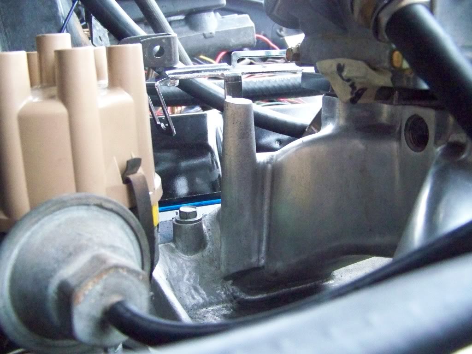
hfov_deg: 51.4
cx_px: 236
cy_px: 177
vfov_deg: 39.7
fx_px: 491
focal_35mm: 36
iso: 1000
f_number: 2.8
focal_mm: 5.85
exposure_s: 1/500
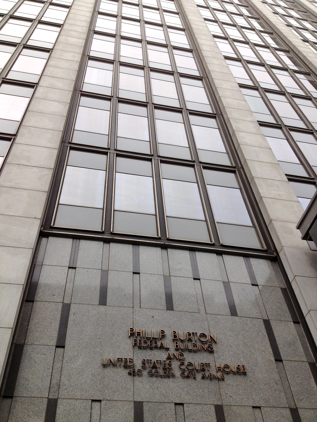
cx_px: 158
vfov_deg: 52.6
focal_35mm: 35
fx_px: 427
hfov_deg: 40.7
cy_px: 211
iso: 50
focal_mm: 4.28
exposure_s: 1/1227
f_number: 2.4
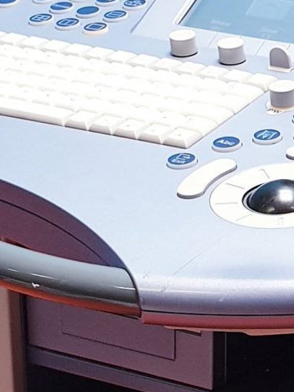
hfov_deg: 10.4
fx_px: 1575
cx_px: 411
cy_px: 334
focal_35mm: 139
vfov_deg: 14.1
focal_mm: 4.3
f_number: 2.4
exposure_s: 1/50
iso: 160
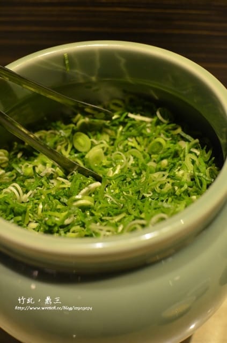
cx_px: 114
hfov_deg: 25.6
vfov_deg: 37.9
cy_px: 172
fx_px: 500
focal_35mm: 52
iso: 2000
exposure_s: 1/40
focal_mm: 35
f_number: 4
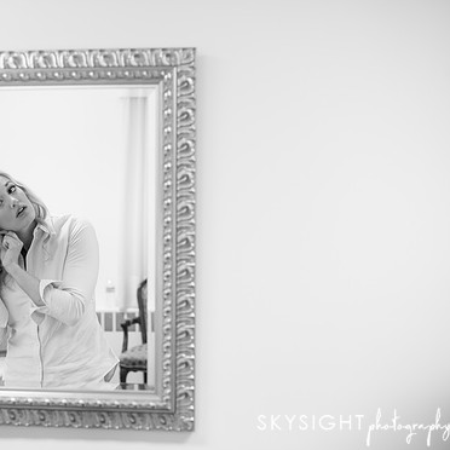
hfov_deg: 24.7
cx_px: 104
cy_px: 236
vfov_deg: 25.0
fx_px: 1015
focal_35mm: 69
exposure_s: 1/80
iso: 800
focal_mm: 50
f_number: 2.2
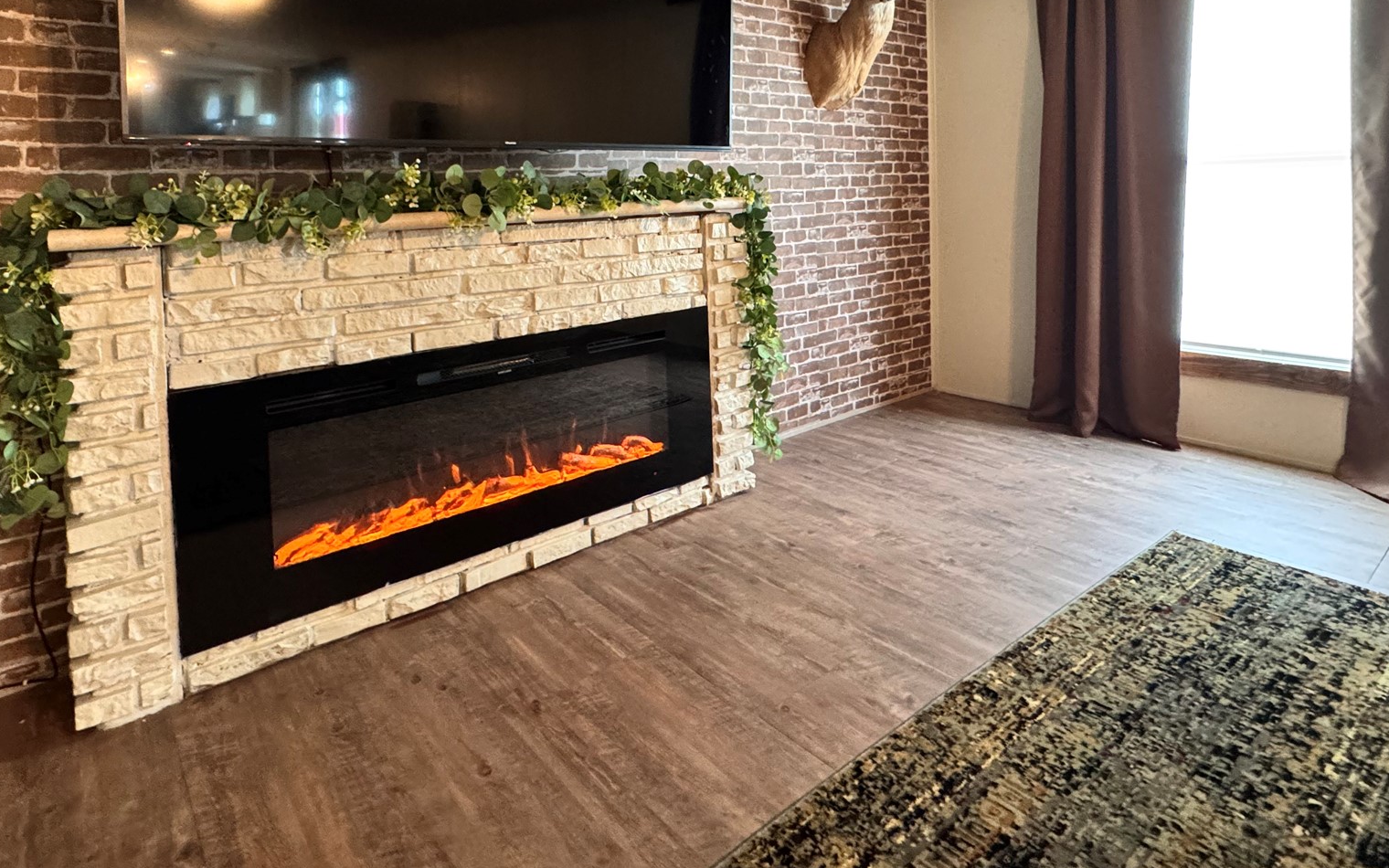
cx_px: 592
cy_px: 212
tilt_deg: -1.2
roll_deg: +2.0
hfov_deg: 84.5
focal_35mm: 20
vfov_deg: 56.6
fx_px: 757
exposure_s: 1/60
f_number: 2.2
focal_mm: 2.22
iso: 1000
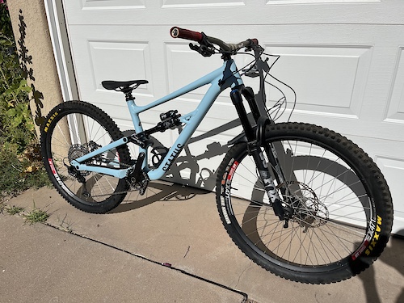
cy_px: 152
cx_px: 202
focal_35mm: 26
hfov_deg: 67.3
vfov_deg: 53.1
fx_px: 303
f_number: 1.6
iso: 50
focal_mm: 5.1
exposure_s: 1/9901
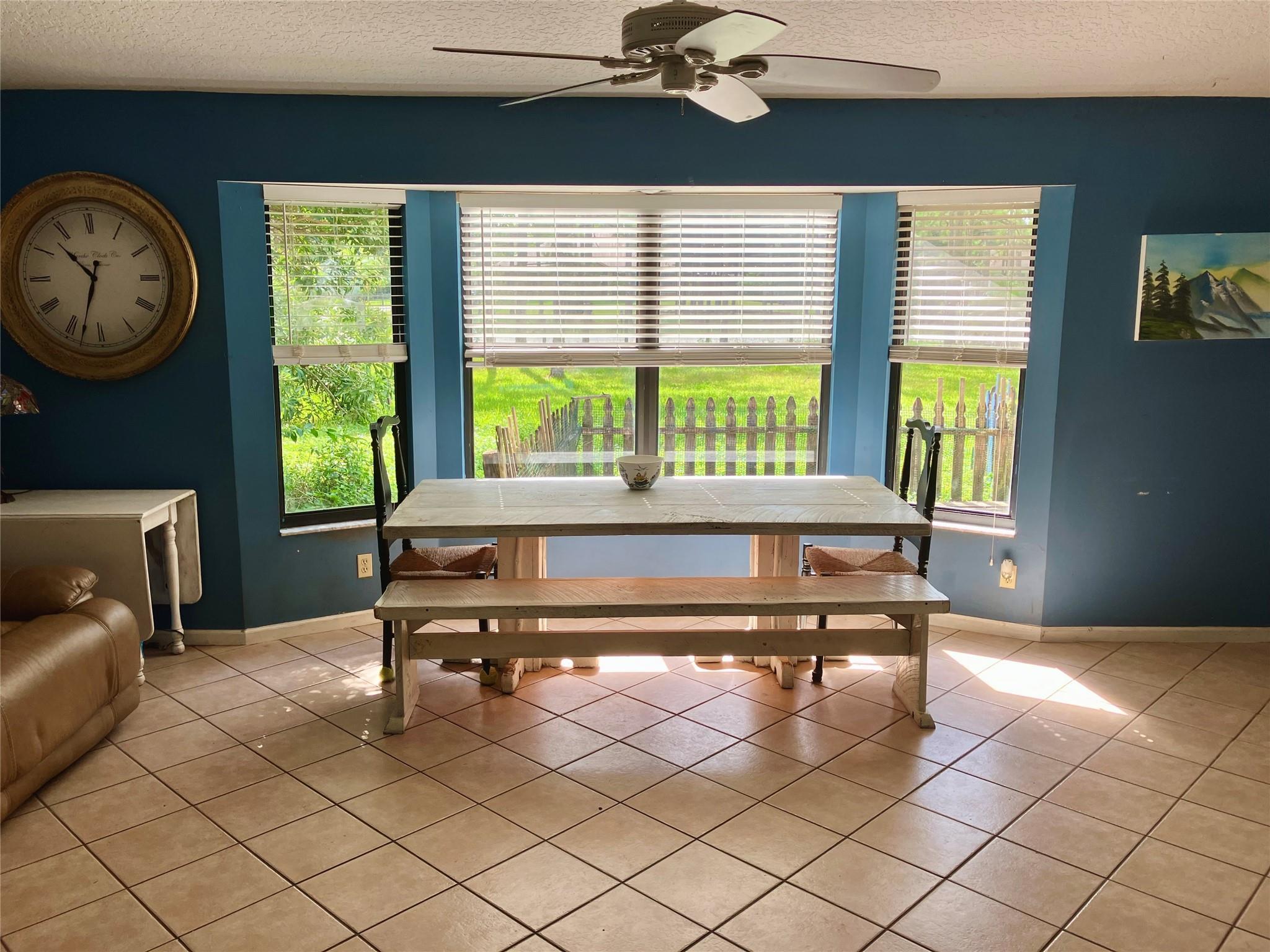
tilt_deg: -9.3
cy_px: 476
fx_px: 1027
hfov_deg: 63.4
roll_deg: -0.5
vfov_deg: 49.7
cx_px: 635
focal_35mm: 28
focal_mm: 3.99
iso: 20
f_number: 1.8
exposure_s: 1/131
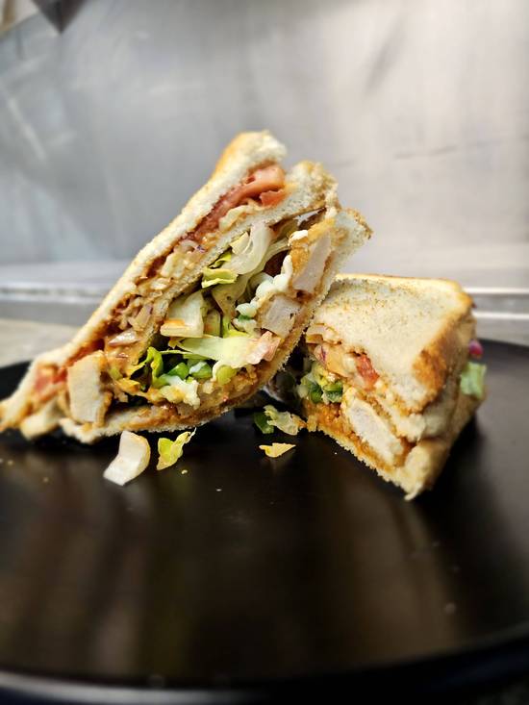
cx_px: 264
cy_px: 352
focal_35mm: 23
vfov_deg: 73.9
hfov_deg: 58.9
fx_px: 469
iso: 320
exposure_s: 1/24
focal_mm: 6.3
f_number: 1.7
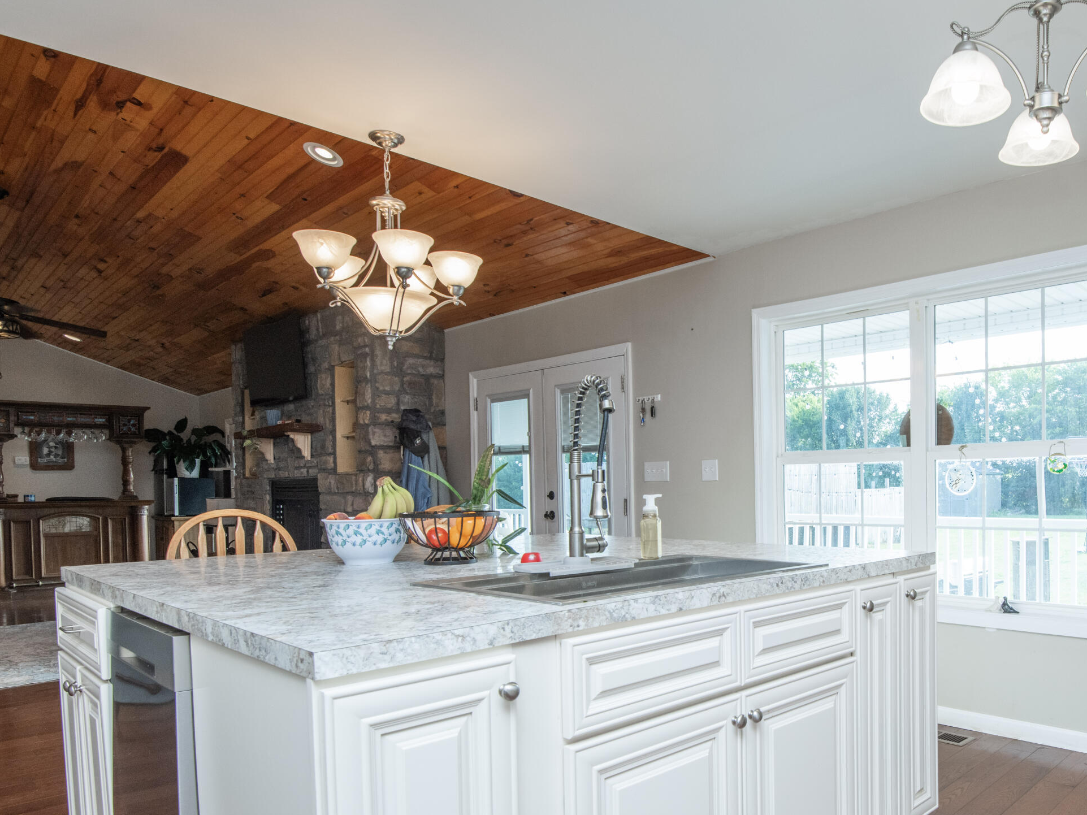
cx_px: 756
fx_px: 754
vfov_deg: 56.1
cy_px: 510
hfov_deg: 68.8
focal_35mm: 24
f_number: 9
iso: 400
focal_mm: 16
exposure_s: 1/60
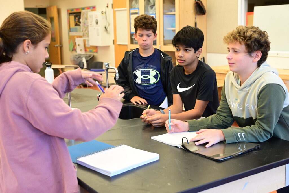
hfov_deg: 39.6
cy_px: 96
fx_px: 401
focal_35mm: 50
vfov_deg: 27.0
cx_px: 144
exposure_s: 1/250
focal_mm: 50
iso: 4000
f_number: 3.5
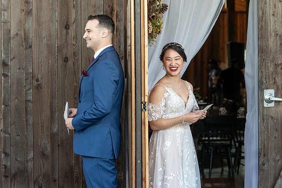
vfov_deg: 14.6
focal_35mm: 94
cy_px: 86
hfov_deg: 21.7
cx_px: 129
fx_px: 734
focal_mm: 85
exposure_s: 1/200
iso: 250
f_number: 4
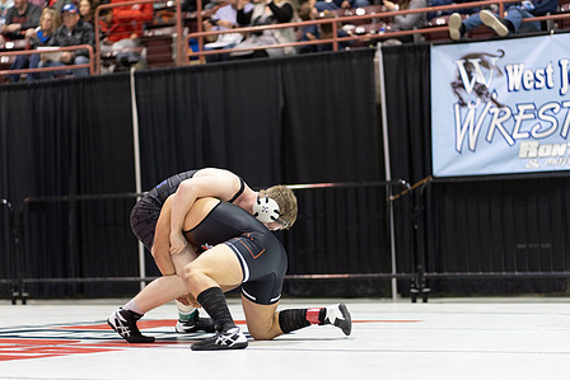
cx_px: 263
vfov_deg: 12.5
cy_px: 222
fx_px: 1742
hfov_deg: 18.6
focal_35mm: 110
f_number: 1.8
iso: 2000
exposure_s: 1/500
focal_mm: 85
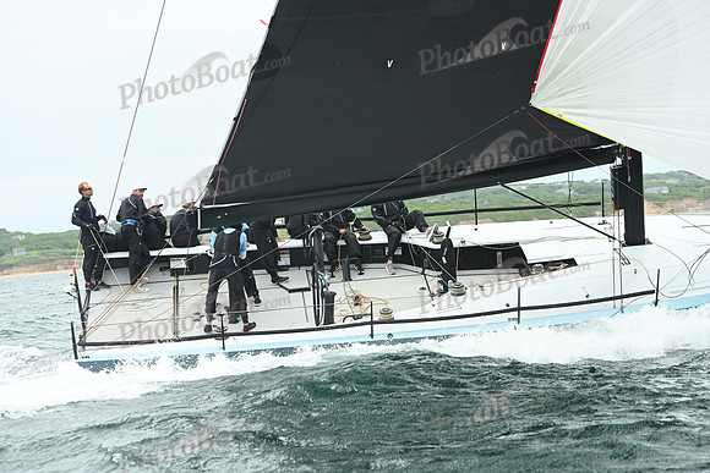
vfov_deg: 14.0
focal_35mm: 98
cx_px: 355
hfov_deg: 20.8
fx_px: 1933
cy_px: 236
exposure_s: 1/800
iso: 400
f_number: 5
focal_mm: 98
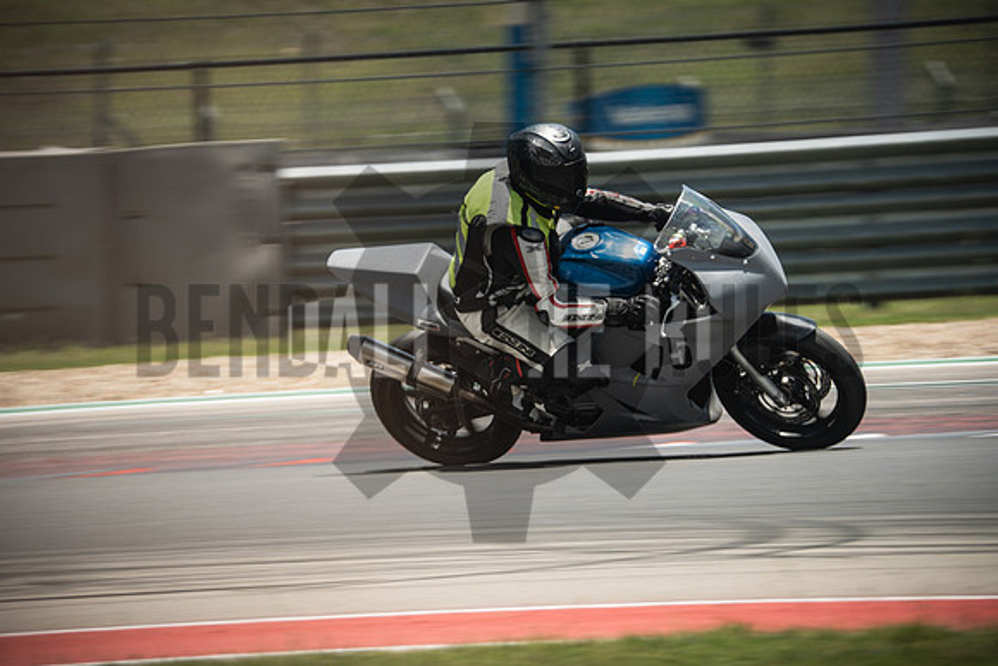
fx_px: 16636
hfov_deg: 3.4
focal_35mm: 600
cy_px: 333
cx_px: 499
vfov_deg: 2.3
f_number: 7.1
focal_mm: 400
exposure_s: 1/250
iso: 160
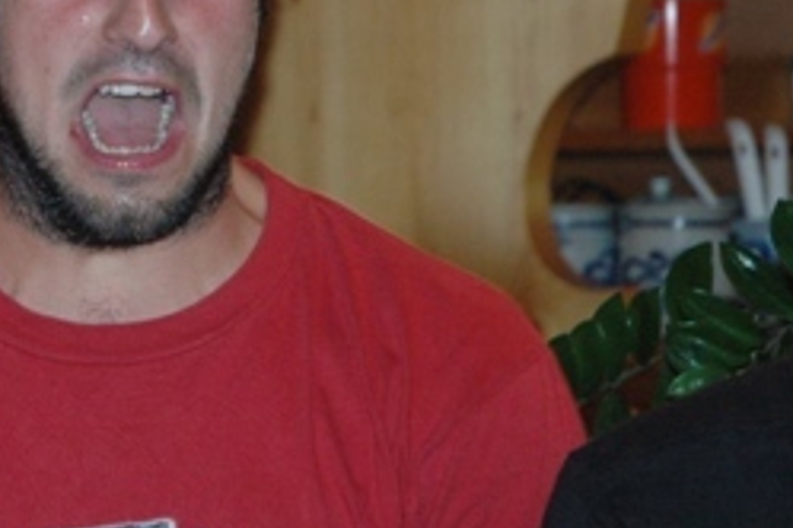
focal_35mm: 270
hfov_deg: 7.6
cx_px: 67
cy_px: 29
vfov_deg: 5.1
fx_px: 5947
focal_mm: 70
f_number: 4.5
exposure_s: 1/60
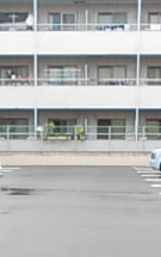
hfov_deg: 14.8
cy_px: 249
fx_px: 618
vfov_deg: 22.7
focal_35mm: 88
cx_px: 80
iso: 80
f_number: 2.7
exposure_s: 1/125
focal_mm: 4
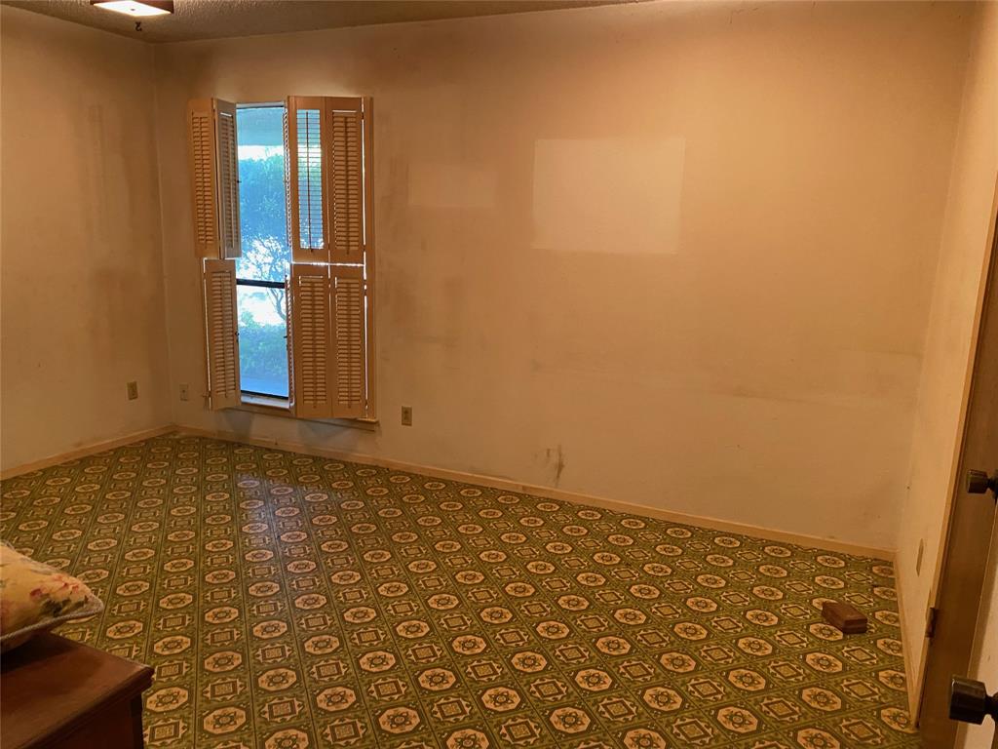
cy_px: 374
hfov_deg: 67.3
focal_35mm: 26
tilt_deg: -15.6
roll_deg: +0.8
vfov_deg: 53.1
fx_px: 750
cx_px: 499
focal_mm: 4.25
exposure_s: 1/60
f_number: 1.8
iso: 320
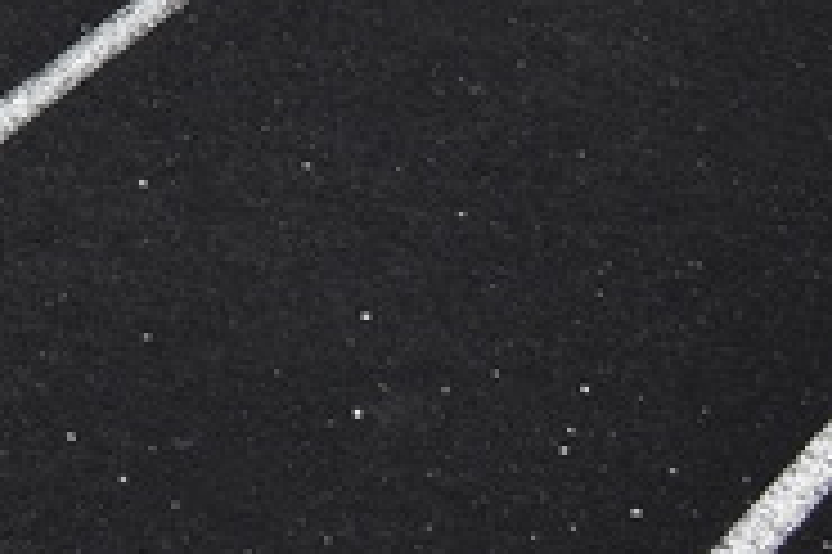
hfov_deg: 8.4
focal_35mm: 216
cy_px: -939
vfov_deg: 6.0
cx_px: -1403
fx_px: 4987
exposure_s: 1/200
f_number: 7.1
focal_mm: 26
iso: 400
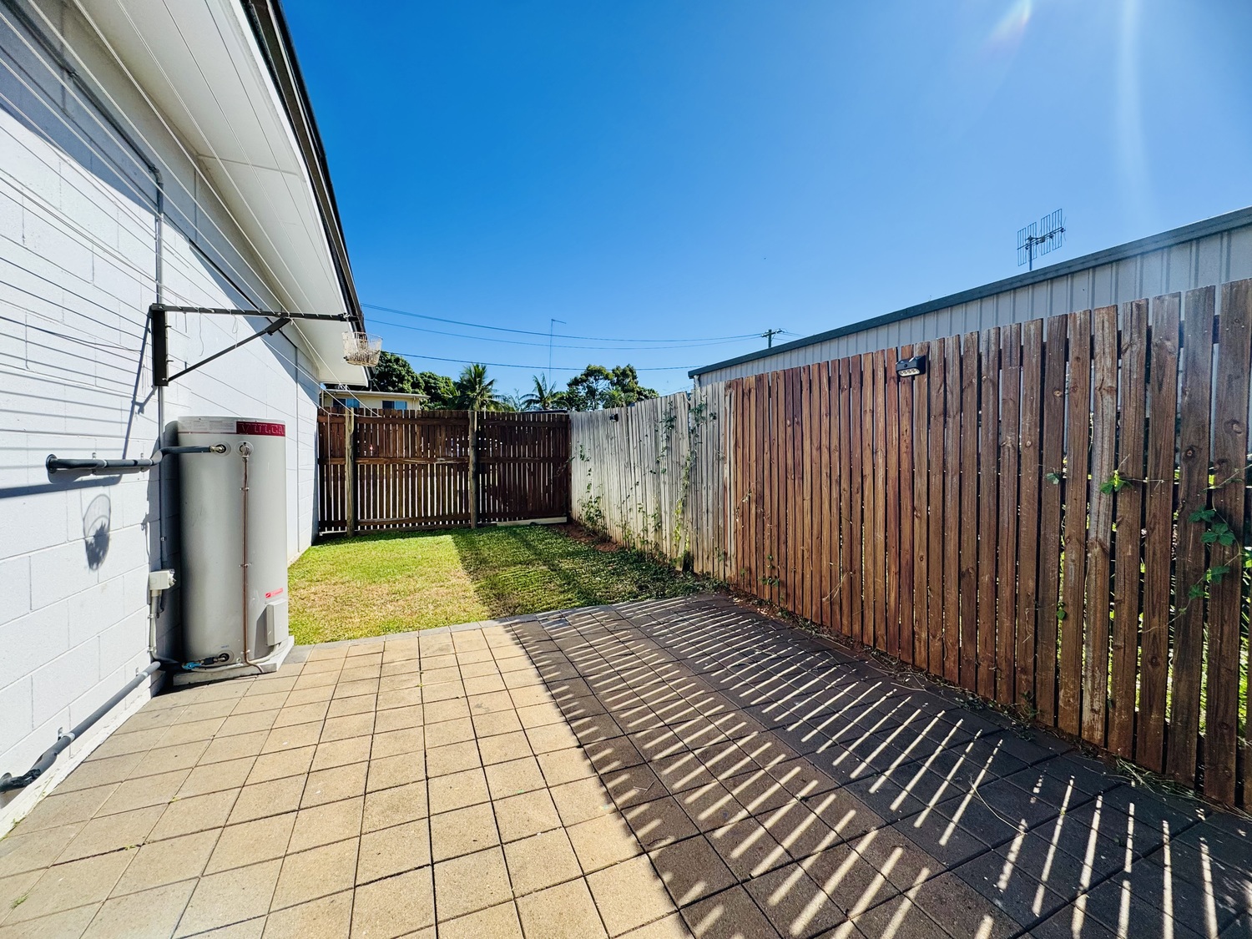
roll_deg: -0.5
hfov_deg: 102.1
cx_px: 626
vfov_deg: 85.7
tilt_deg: -2.8
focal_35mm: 14
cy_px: 470
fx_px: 506
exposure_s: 1/1420
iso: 50
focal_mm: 2.22
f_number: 2.2
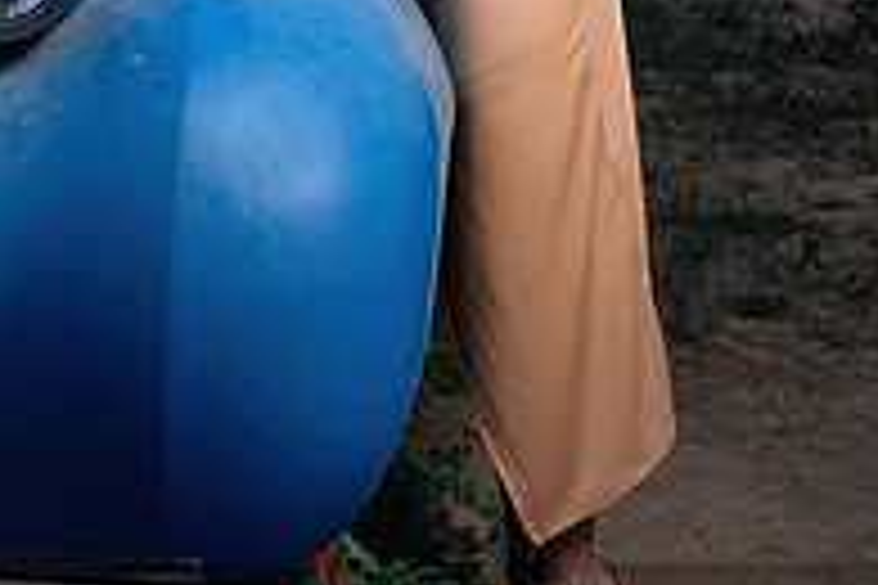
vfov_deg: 12.8
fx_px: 2609
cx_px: -232
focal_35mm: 107
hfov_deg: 18.0
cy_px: 183
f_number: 3.5
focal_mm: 30.5
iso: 64
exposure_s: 1/40
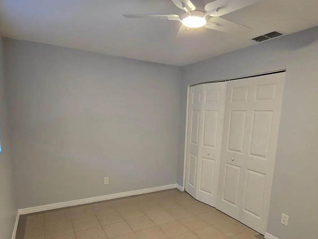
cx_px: 164
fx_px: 193
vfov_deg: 62.4
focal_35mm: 21
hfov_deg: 79.0
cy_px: 152
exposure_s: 1/60
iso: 200
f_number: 2.2
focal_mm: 2.2
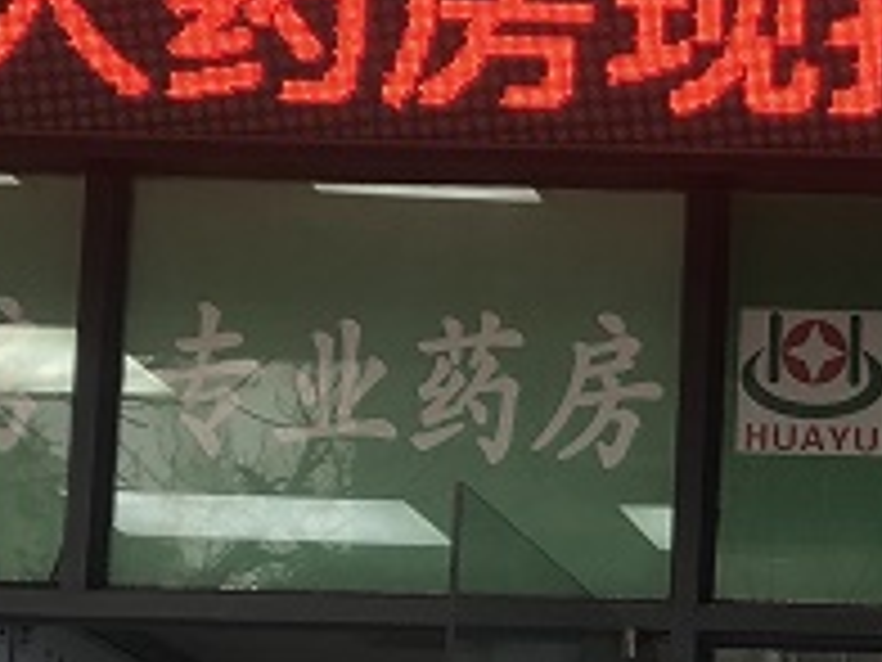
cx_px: 1444
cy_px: 1148
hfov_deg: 15.5
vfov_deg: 12.1
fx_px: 2905
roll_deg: -0.5
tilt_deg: +5.5
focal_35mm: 114
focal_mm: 3.99
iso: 20
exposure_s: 1/114
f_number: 1.8
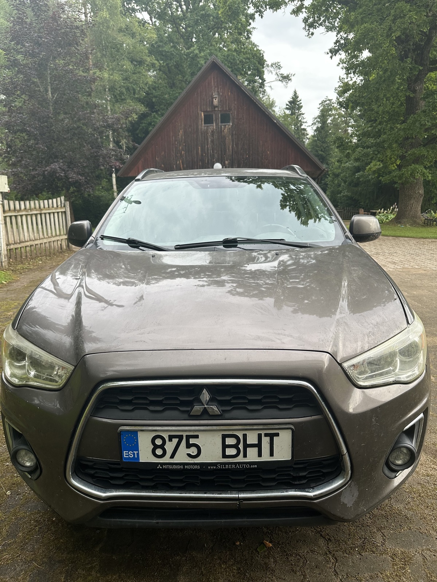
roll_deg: +0.5
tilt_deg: -11.9
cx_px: 218
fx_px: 404
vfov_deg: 71.6
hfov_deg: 56.8
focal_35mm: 24
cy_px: 291
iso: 80
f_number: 1.78
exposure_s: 1/549
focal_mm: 6.86
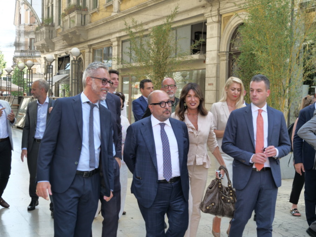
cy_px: 118
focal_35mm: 56
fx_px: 511
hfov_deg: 34.3
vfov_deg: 26.1
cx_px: 158
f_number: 4.5
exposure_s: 1/125
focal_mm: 28
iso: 200
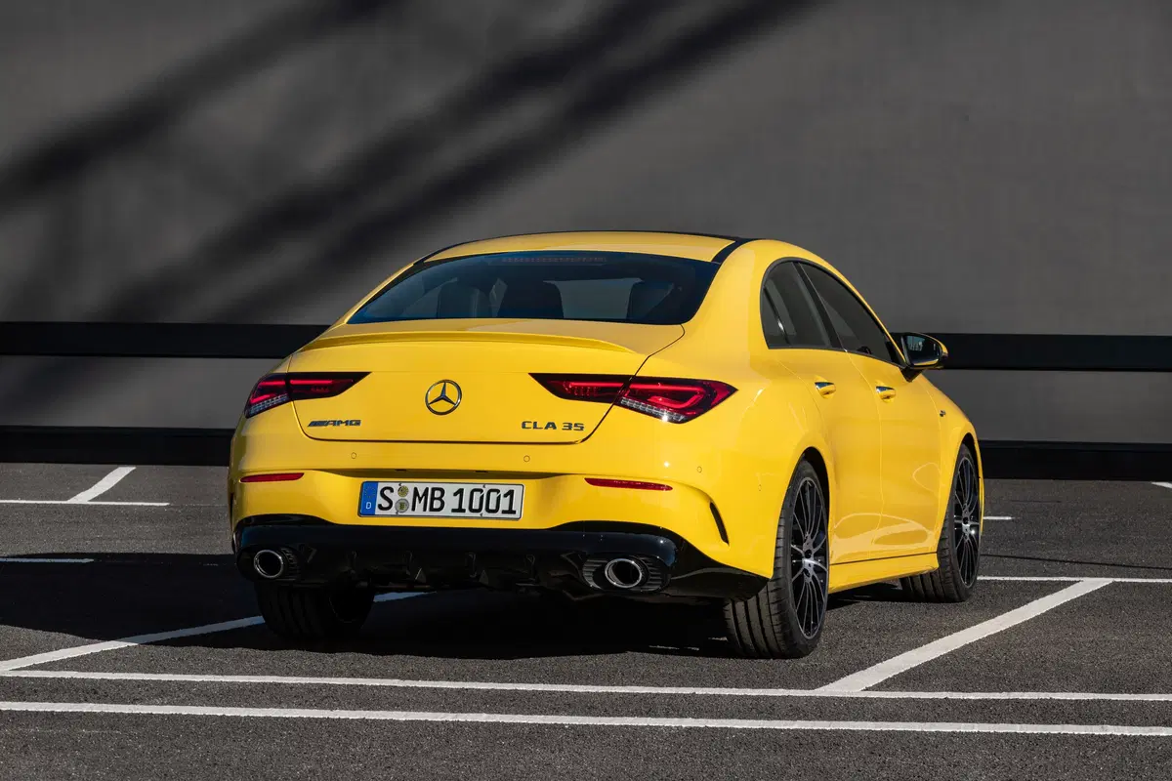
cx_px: 586
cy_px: 390
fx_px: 3418
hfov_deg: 19.5
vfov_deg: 13.0
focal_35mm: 105
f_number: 11
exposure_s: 1/200
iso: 100
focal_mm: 105
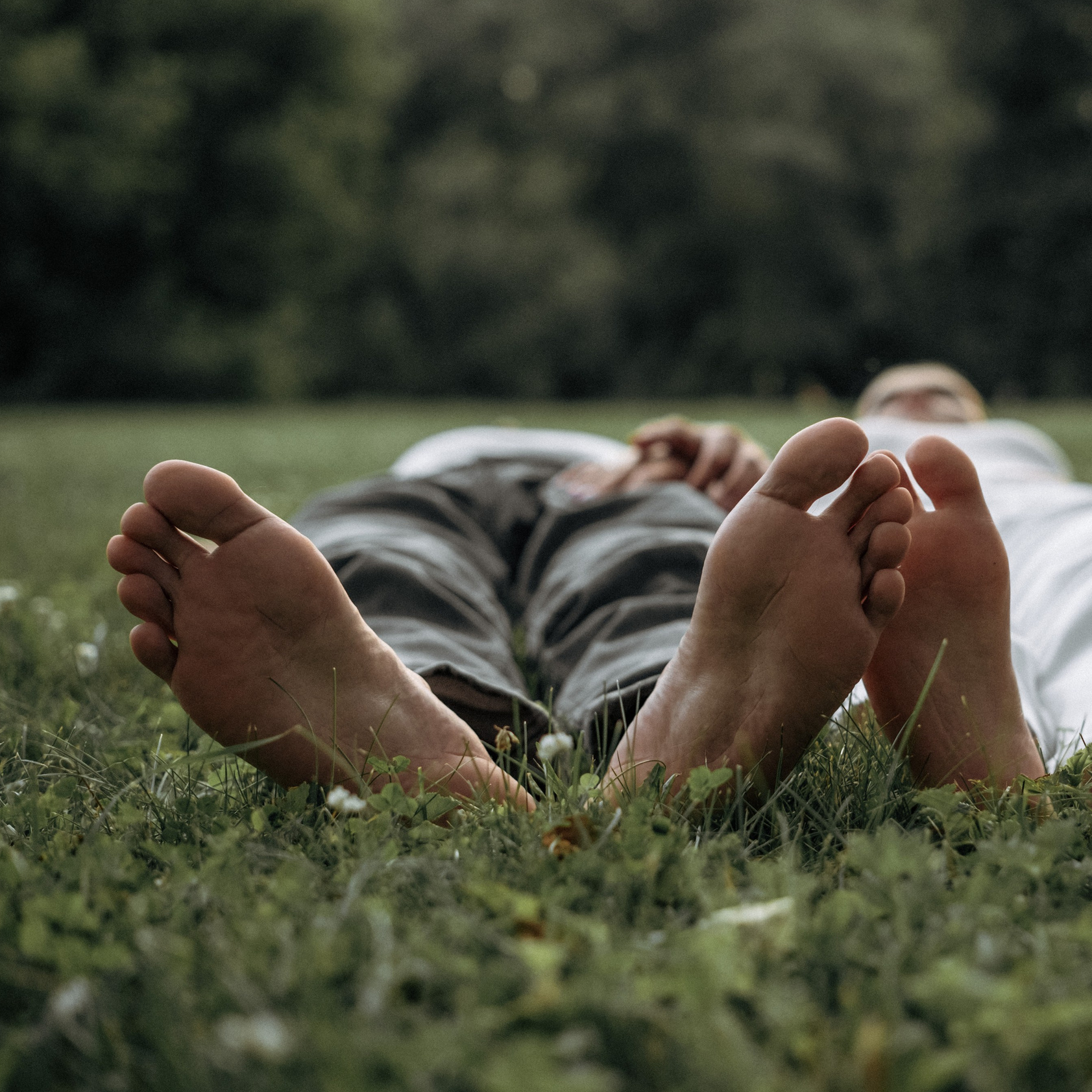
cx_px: 740
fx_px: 2356
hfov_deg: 25.9
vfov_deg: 26.1
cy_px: 545
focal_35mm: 66
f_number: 2
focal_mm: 33
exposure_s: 1/1600
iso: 1250
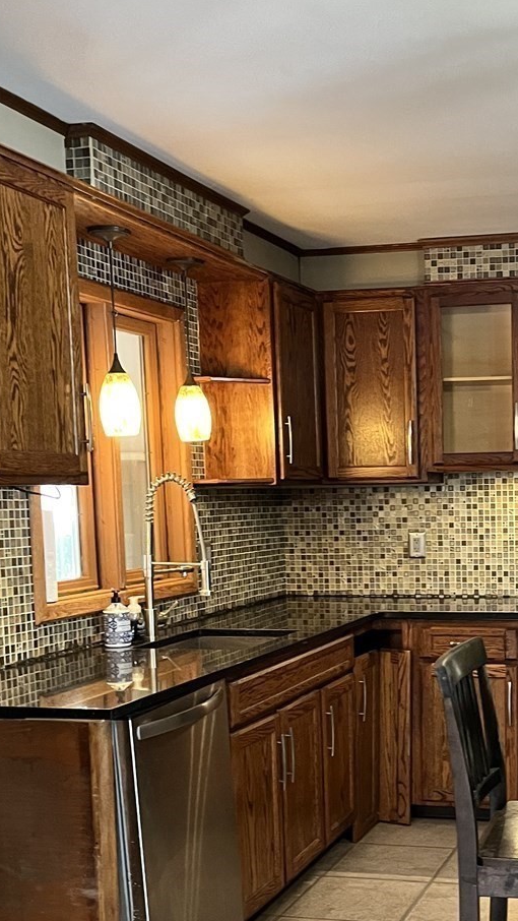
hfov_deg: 24.2
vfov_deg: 42.2
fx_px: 1171
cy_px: 628
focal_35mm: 48
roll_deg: +0.8
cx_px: 476
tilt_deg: -6.5
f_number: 1.6
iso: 400
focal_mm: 5.1
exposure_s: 1/60
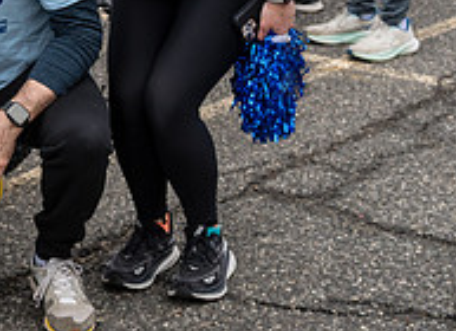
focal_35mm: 104
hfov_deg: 18.0
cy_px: -78
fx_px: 1354
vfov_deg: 13.5
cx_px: -109
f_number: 4
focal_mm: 32
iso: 400
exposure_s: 1/1000
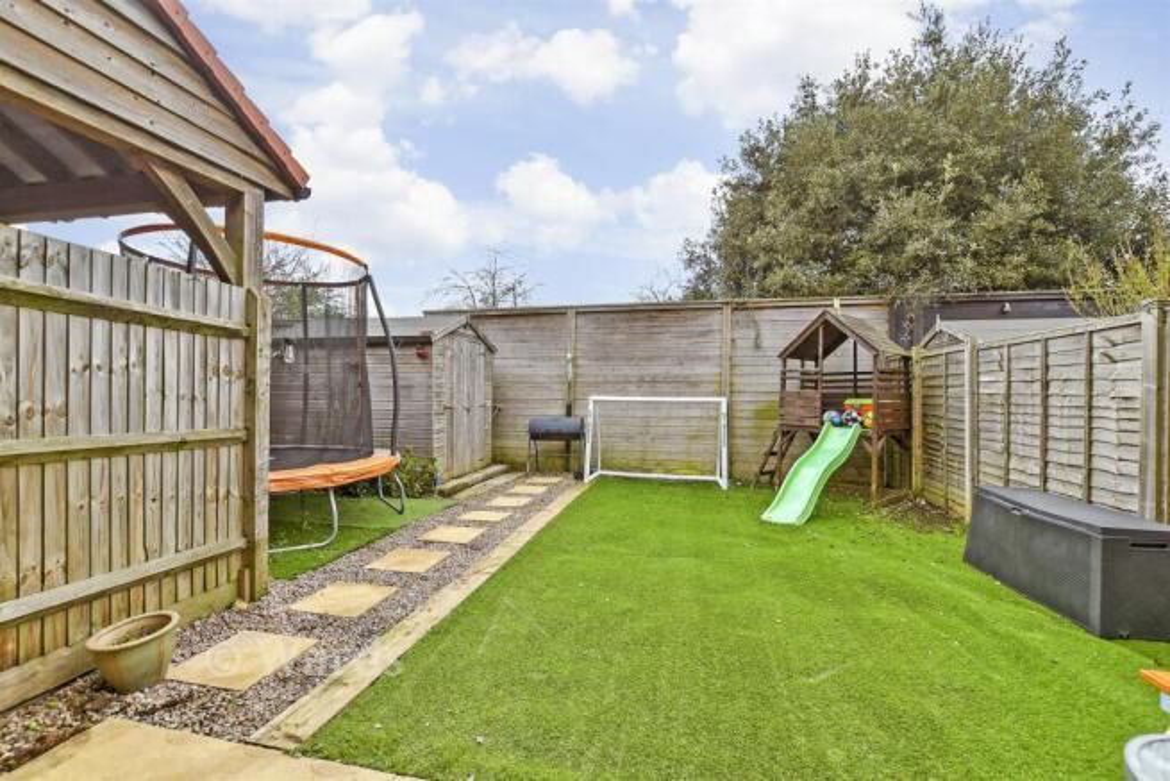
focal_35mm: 15
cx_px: 585
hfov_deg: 100.4
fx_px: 488
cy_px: 390
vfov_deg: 77.4
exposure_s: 1/125
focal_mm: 10
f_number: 8
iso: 160
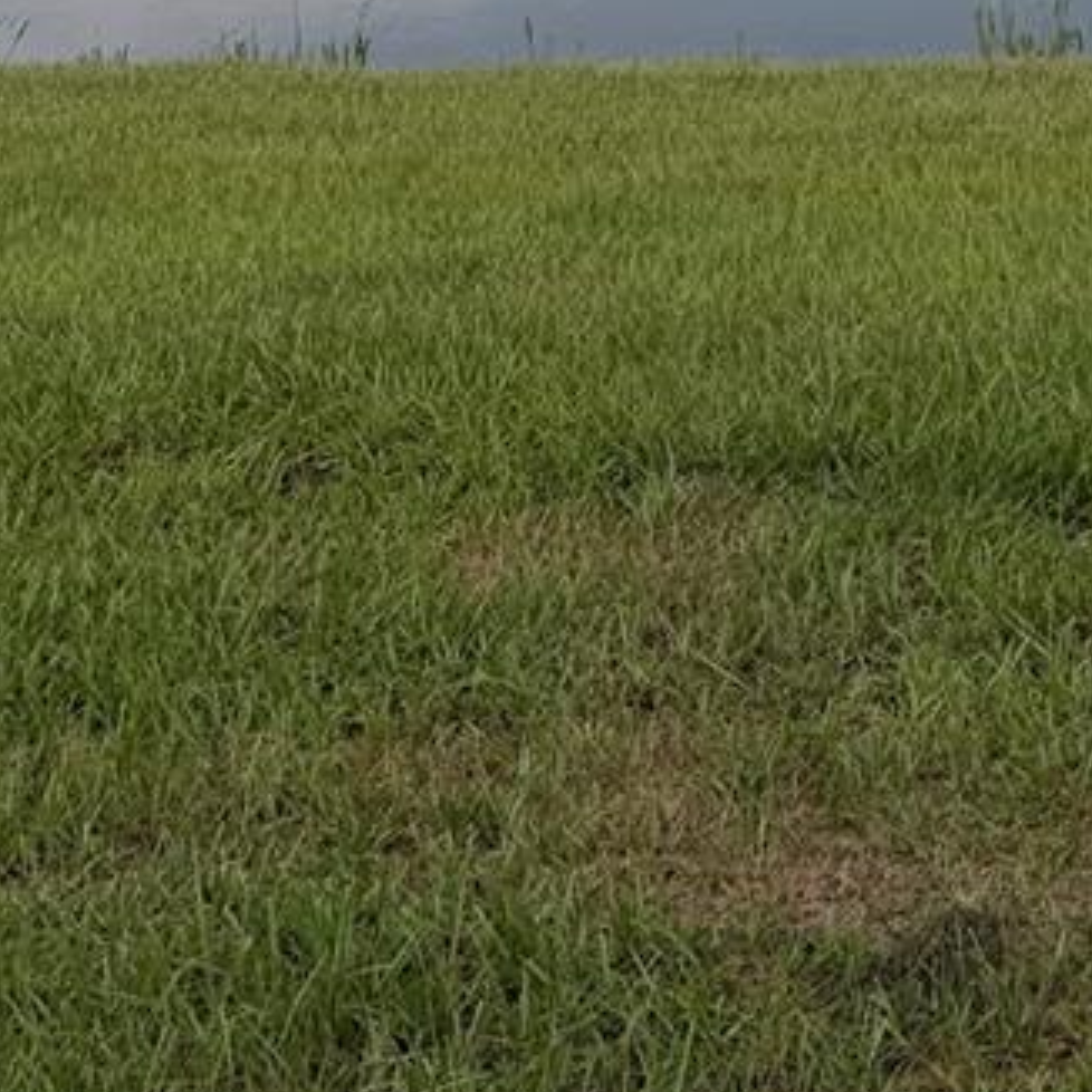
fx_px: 2784
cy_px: -546
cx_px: 1430
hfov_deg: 20.3
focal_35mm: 78
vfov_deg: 19.4
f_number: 1.78
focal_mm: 6.76
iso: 80
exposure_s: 1/1901
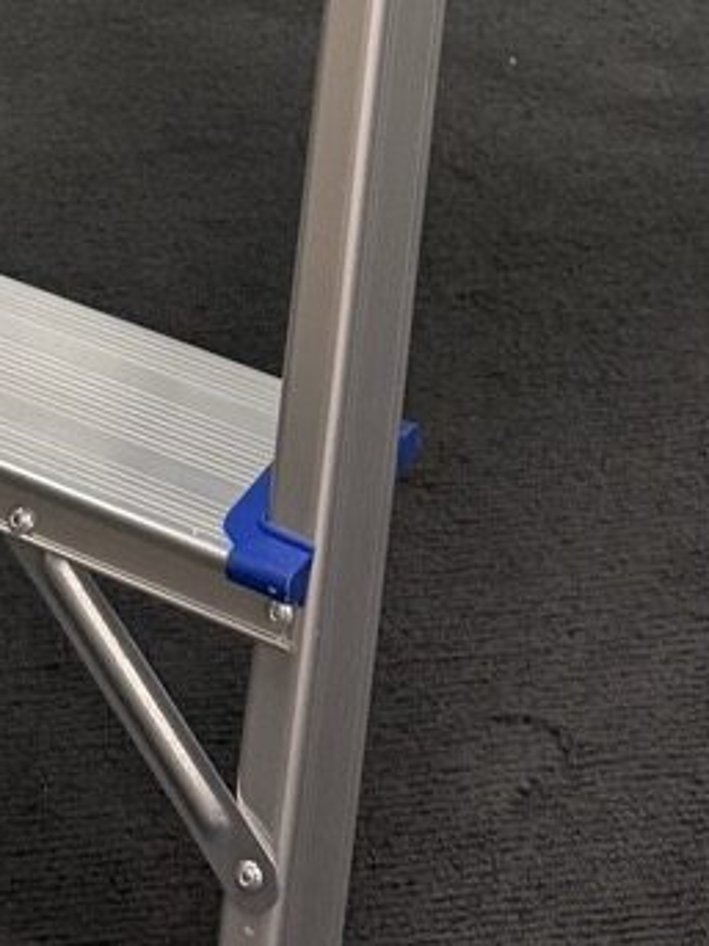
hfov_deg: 13.2
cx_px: 143
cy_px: -662
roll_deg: +3.8
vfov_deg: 15.5
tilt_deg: -20.0
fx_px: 3061
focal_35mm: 112
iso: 200
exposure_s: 1/81
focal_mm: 6.76
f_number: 1.78
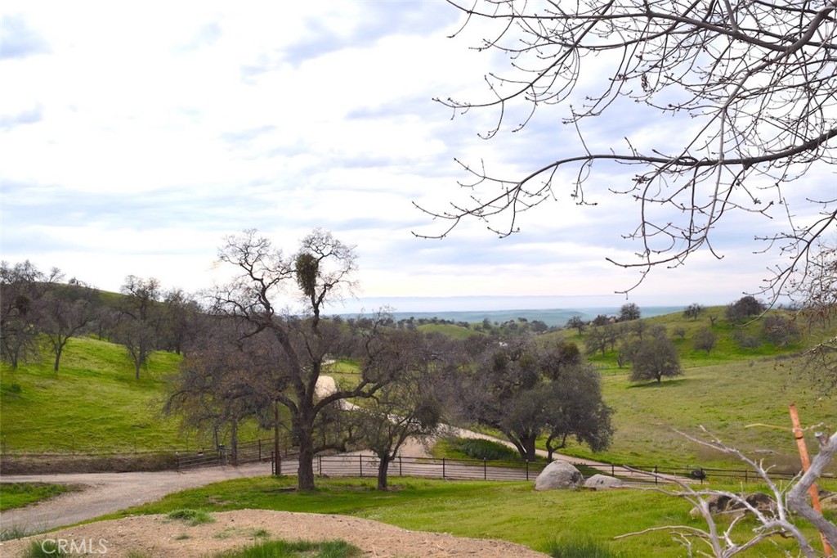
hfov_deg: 53.1
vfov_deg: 36.8
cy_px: 279
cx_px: 418
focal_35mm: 36
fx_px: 837
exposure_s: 1/200
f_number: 11
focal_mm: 24
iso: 100
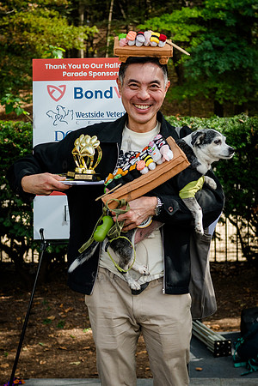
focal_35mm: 70
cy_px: 186
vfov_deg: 28.9
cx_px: 133
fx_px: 752
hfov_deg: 19.5
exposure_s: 1/1250
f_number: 4
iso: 1000
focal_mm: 40
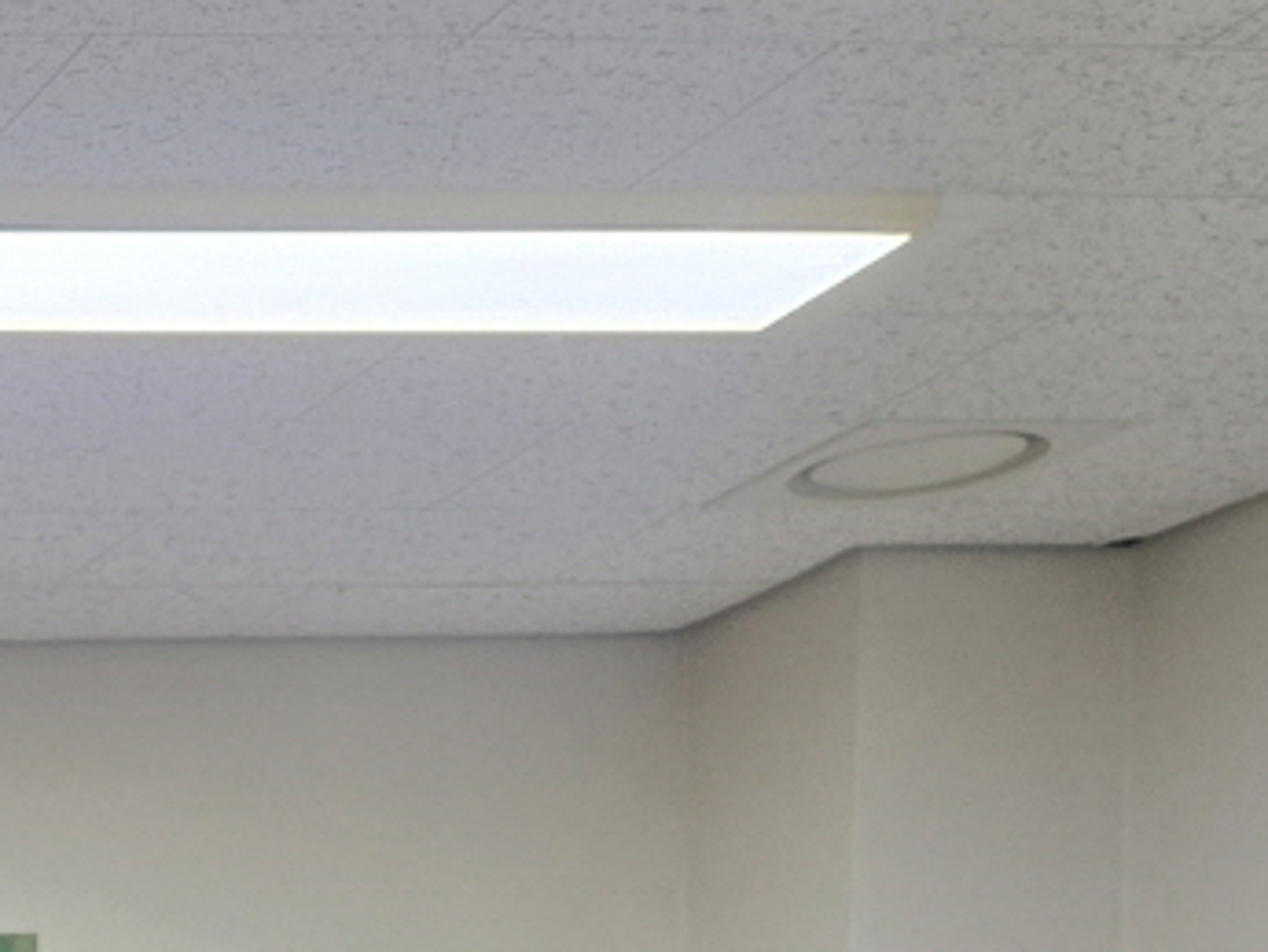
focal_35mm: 100
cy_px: 1898
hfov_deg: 16.4
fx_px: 3664
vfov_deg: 12.9
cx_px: -1014
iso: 125
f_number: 1.8
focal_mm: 5.4
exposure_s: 1/120
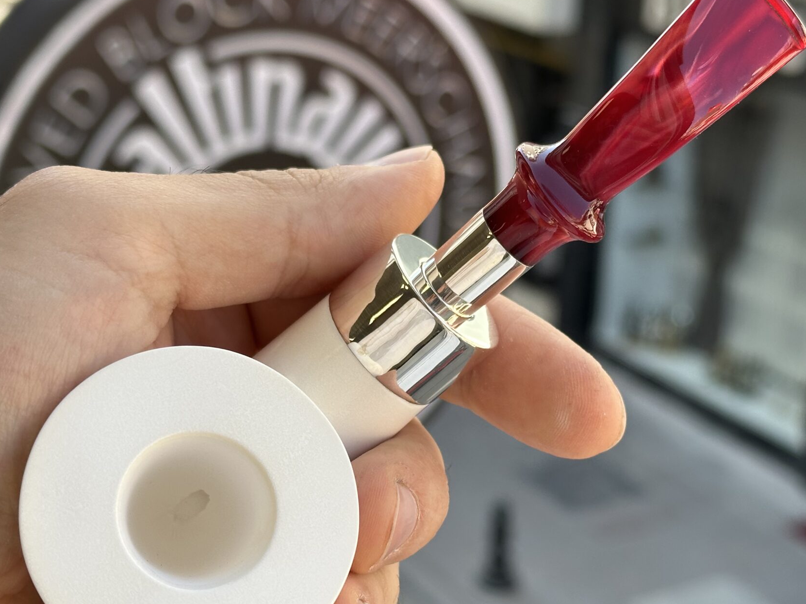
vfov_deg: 19.9
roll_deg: -3.0
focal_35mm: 74
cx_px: 456
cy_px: 335
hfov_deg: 26.3
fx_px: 1723
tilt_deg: -21.0
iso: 64
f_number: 1.78
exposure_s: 1/501
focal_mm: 6.86
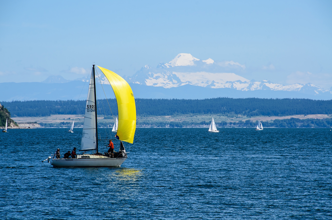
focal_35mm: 255
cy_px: 110
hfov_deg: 8.1
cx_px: 166
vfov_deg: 5.4
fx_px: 2347
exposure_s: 1/160
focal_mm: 170
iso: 100
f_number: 11
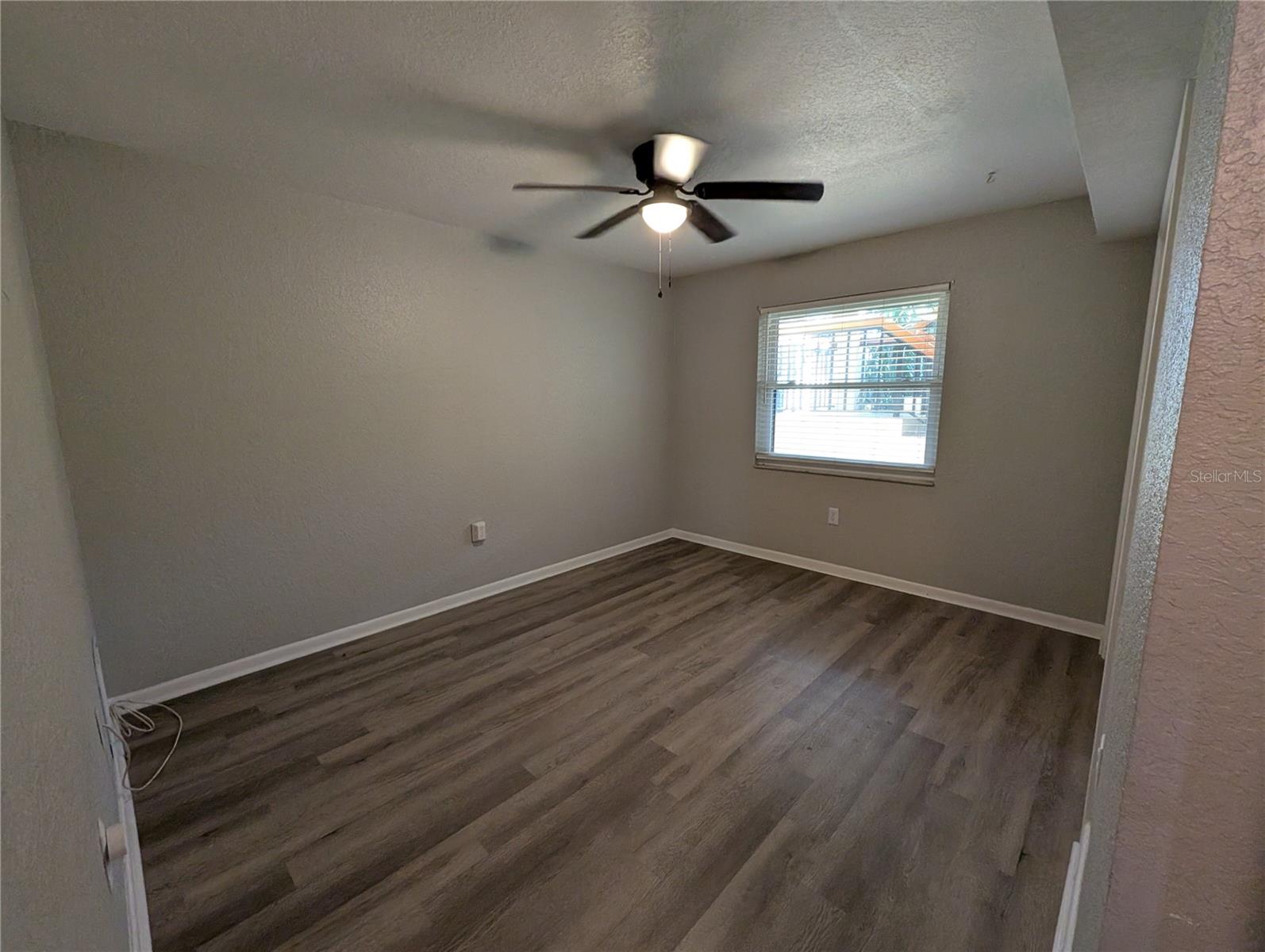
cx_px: 632
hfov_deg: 106.1
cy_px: 476
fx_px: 476
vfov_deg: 90.1
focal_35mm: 13
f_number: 2.2
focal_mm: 1.95
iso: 342
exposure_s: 1/60
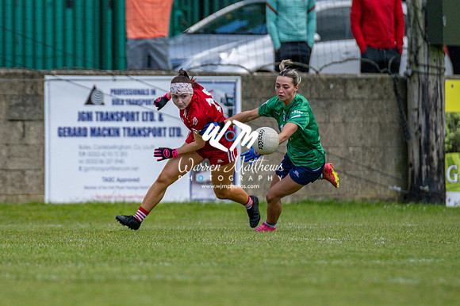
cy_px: 195
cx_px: 152
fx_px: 9524
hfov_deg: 2.8
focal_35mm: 746
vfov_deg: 1.8
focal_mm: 300
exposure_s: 1/6400
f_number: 2.8
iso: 250
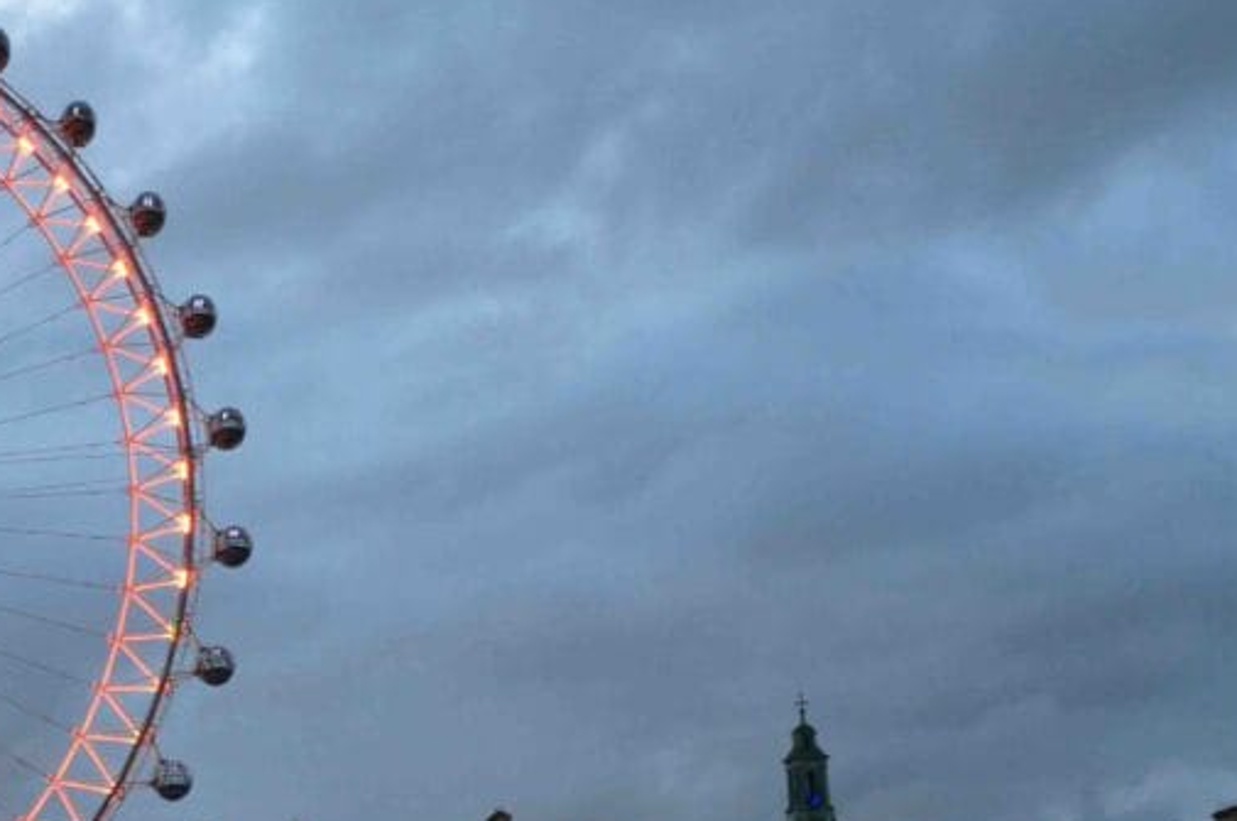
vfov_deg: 18.5
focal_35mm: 73
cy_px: 588
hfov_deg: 26.6
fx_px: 2504
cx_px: 86
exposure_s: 1/4
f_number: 5
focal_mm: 24
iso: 800
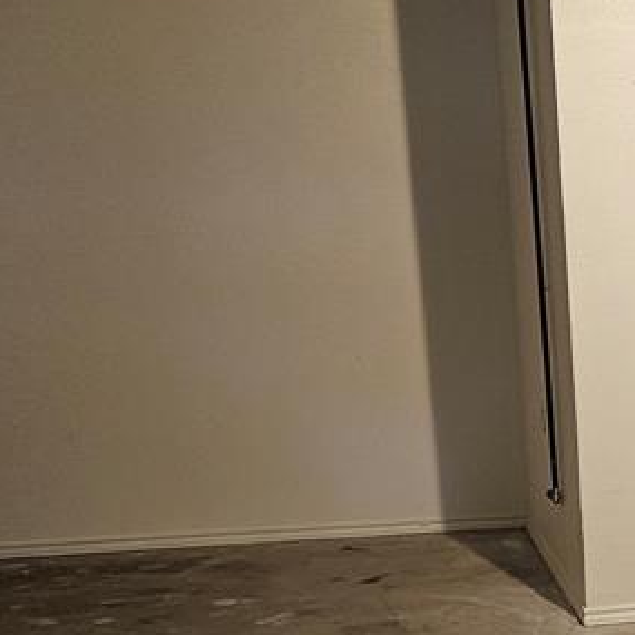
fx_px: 1515
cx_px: 833
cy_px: 677
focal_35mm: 73
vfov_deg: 22.5
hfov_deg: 21.4
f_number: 1.8
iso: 640
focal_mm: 5.4
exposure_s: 1/60
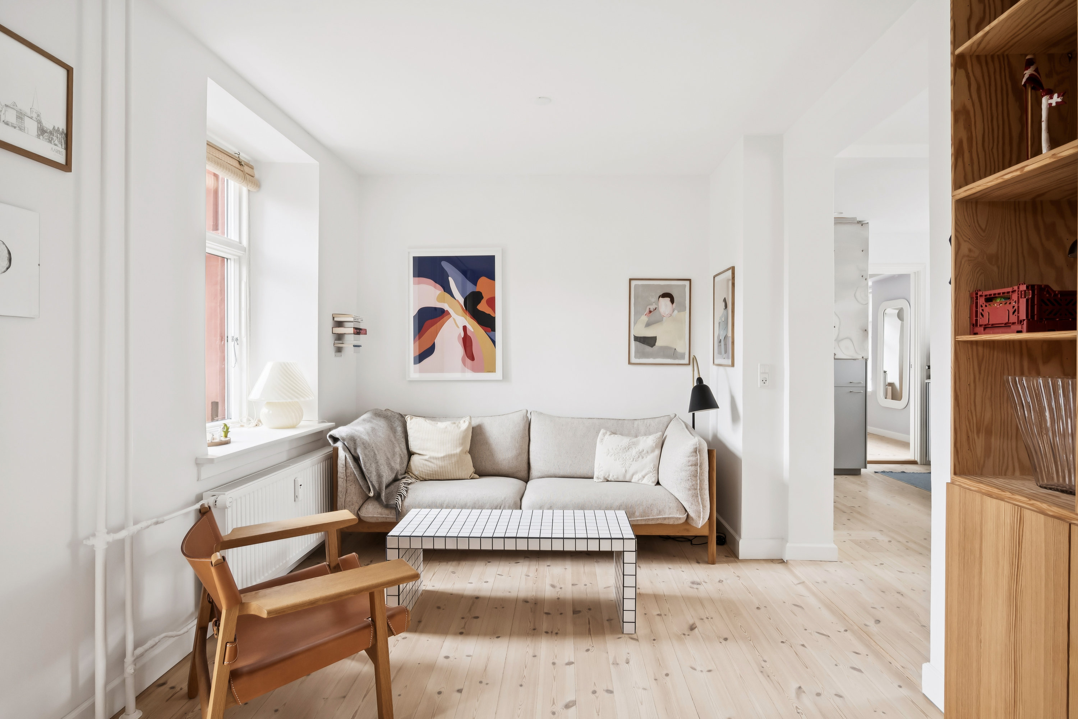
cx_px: 539
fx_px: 554
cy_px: 360
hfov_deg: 88.4
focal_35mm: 18
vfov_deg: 65.9
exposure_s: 1/10
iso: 640
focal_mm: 18.5
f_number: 9
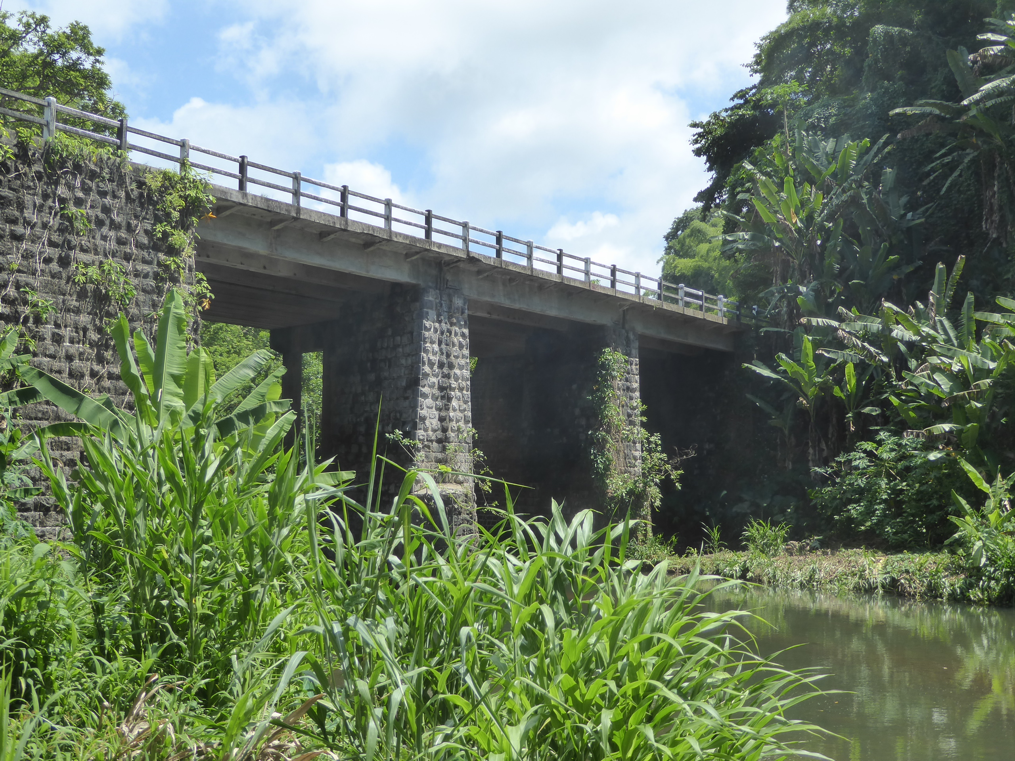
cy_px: 380
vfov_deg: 29.7
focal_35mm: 49
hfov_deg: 38.9
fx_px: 1437
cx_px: 508
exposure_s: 1/640
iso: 160
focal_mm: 8.4
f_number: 4
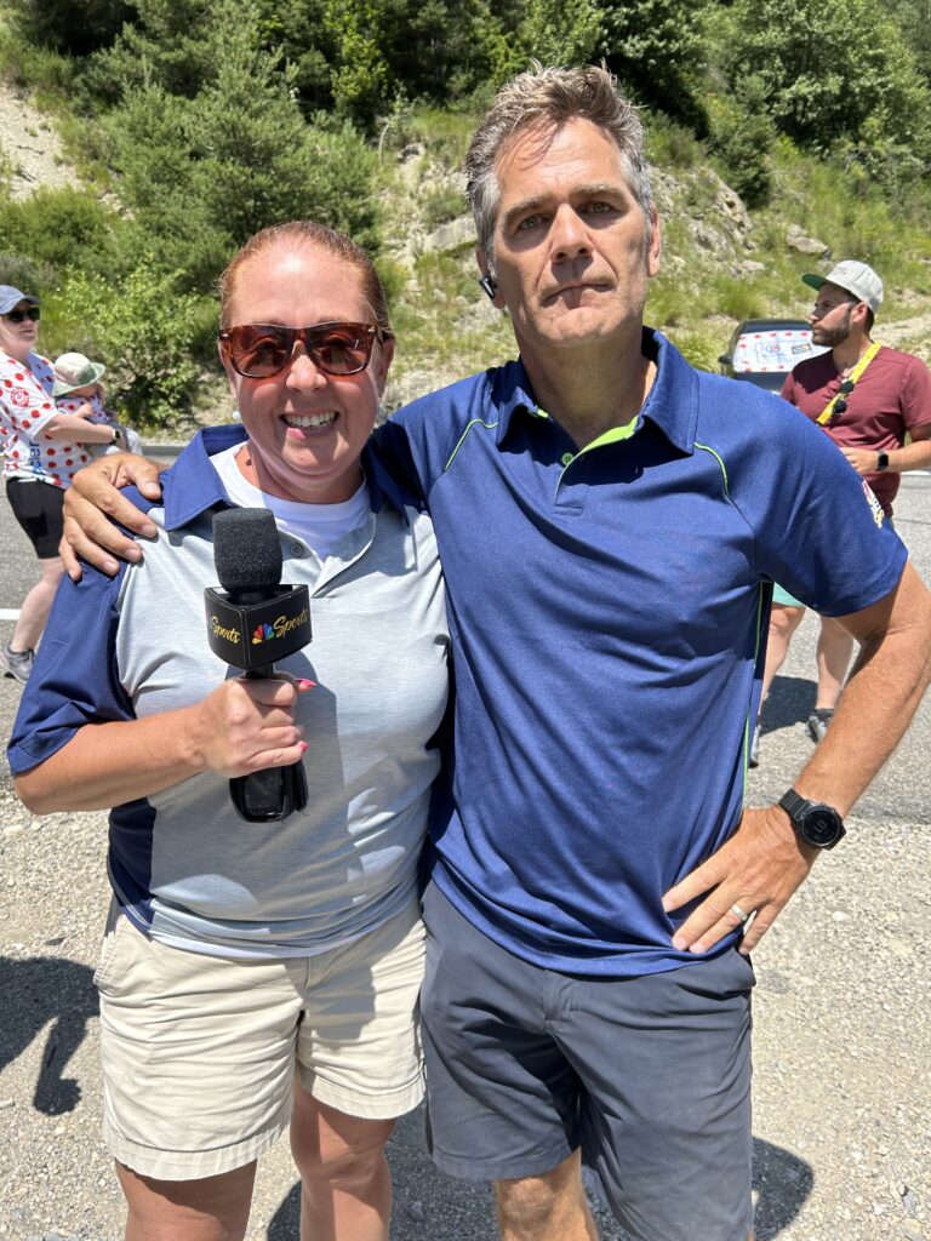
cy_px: 620
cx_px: 466
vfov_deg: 67.3
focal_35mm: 26
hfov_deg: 53.1
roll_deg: +2.7
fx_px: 932
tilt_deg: -10.8
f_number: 1.5
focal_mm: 5.7
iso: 50
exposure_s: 1/2404
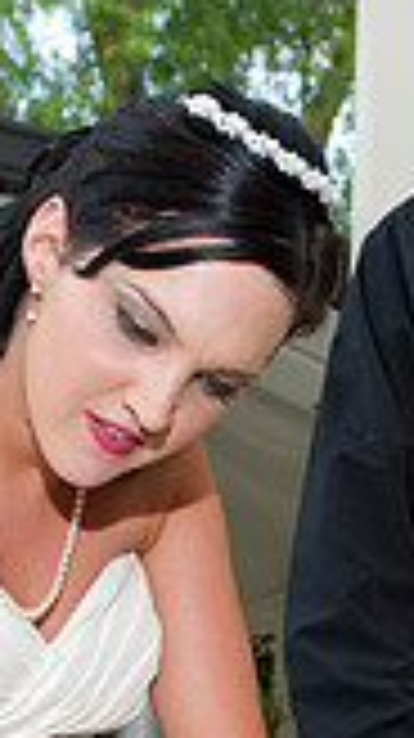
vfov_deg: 23.6
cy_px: 598
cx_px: 423
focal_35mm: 89
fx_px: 1740
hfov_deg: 13.4
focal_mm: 24
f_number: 4.5
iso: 800
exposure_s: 1/125
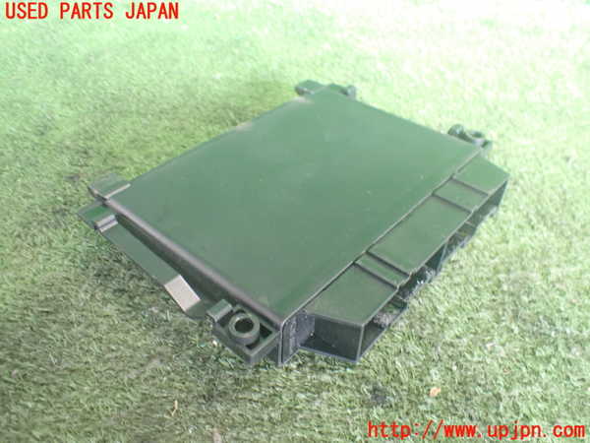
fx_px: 511
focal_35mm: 30
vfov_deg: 46.8
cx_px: 295
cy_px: 222
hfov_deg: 60.0
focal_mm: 5.4
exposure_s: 1/40
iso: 800
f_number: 2.3
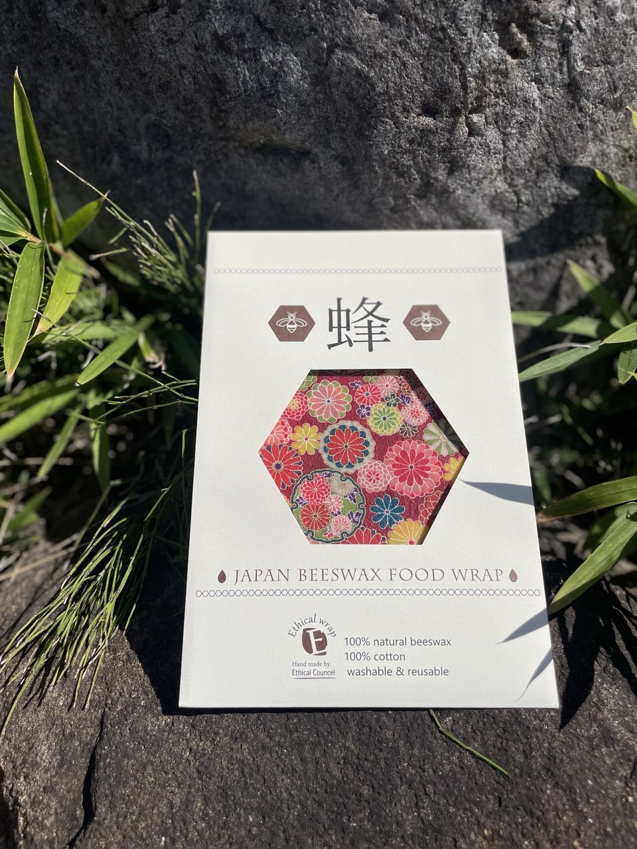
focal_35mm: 26
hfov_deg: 53.1
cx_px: 318
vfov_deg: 67.3
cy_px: 424
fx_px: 638
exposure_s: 1/14925
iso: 50
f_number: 1.6
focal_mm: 4.2
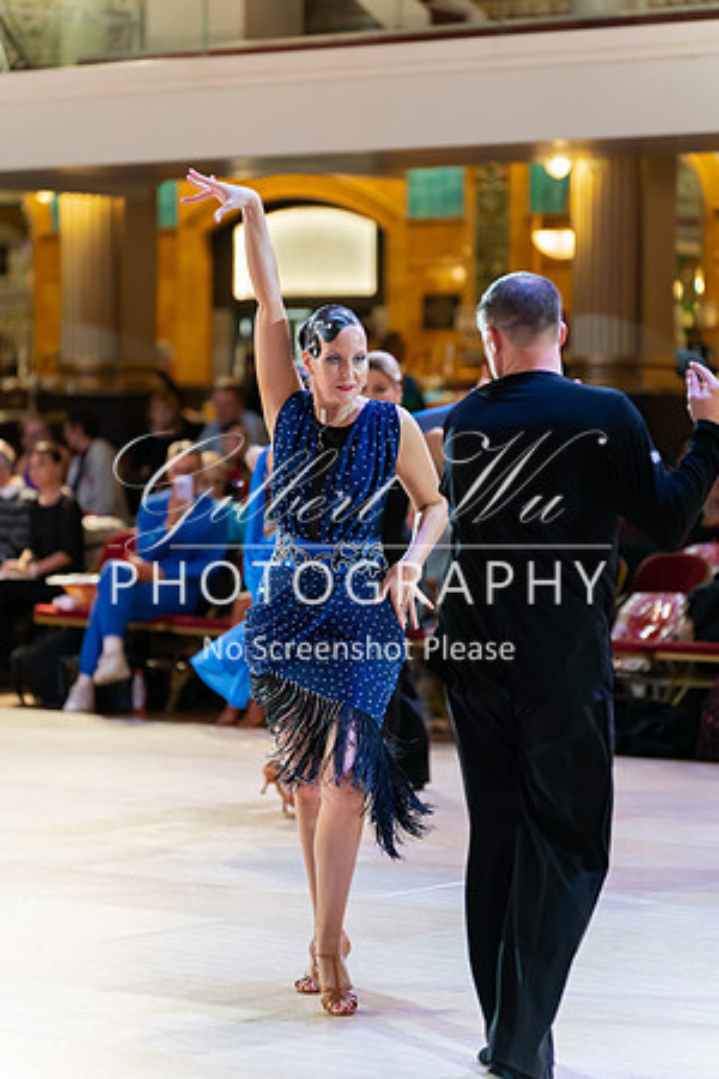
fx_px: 3565
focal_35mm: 119
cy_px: 540
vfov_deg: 17.2
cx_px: 360
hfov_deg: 11.5
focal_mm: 119
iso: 4000
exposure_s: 1/500
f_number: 2.8
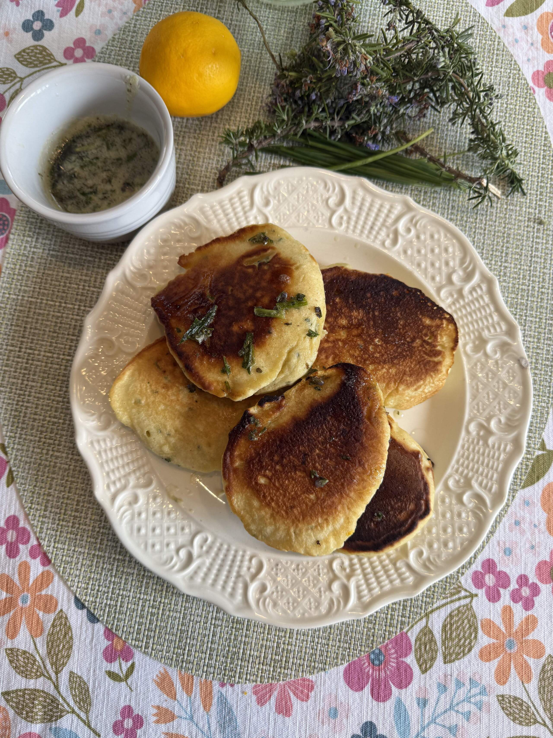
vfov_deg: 71.6
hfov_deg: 56.8
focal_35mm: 24
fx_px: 511
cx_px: 276
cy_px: 369
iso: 64
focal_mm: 6.76
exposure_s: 1/120
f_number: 1.78
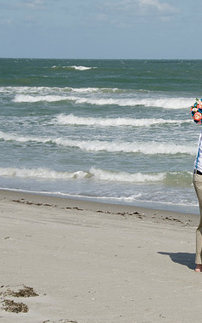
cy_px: 162
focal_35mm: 121
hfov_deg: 10.7
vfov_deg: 17.2
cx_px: 227
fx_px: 1064
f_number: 11
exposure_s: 1/250
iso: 100
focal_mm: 52
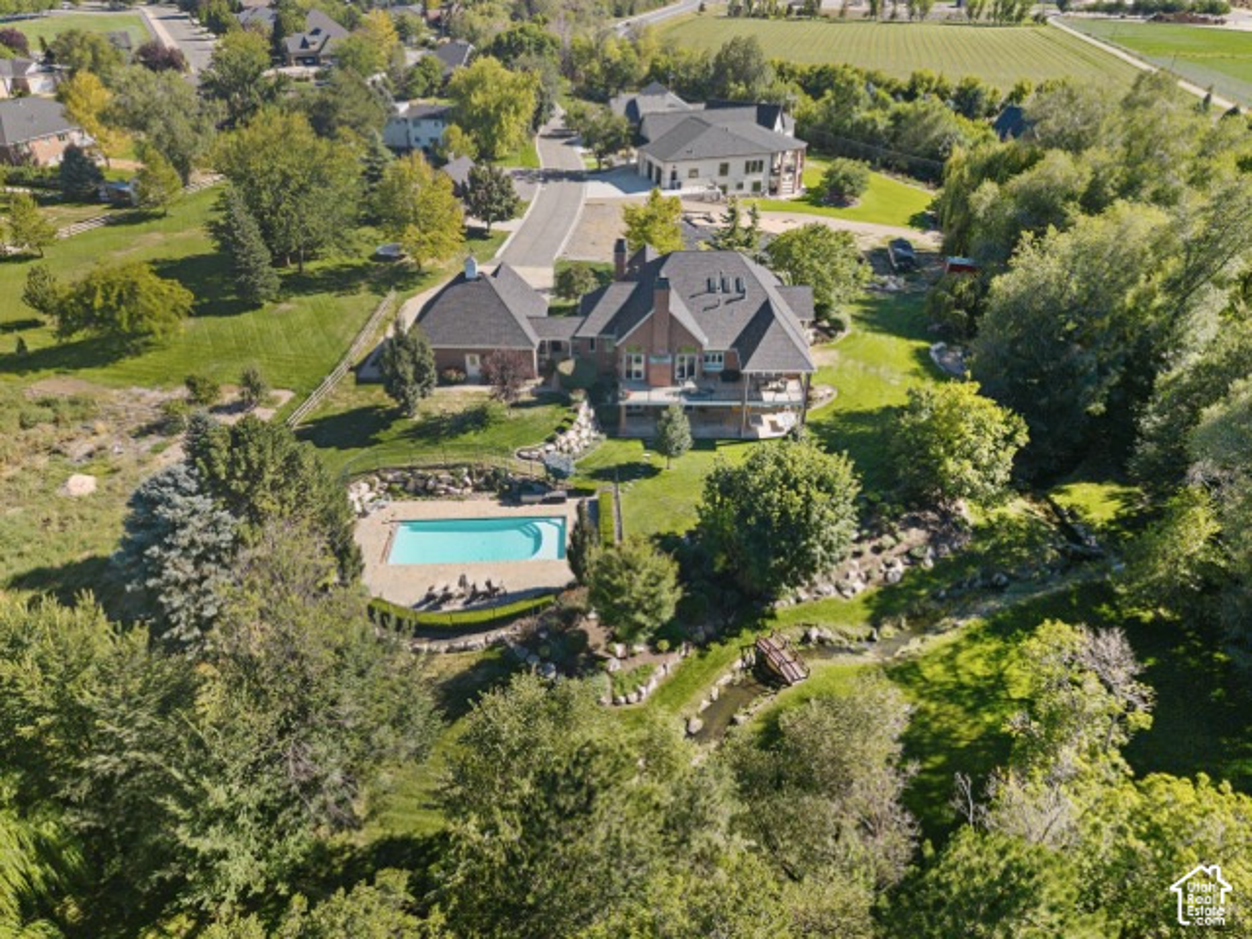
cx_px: 626
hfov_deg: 71.6
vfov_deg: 56.8
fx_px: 868
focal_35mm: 24
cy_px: 470
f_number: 1.8
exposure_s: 1/120
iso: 650
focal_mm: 8.67
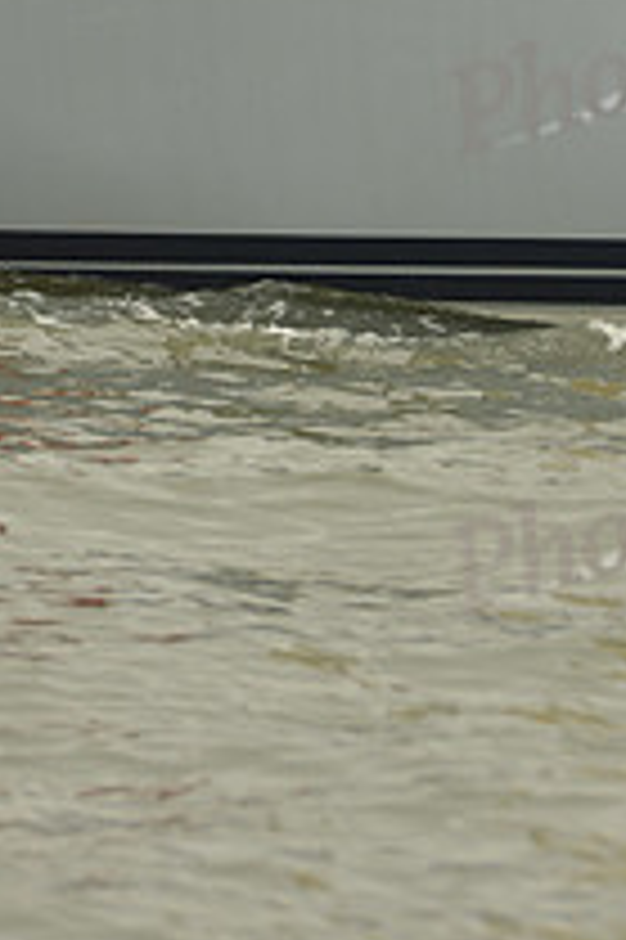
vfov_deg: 3.7
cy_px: -130
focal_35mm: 555
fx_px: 14499
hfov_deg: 2.5
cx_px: 218
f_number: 8
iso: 280
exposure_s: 1/1250
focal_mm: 200
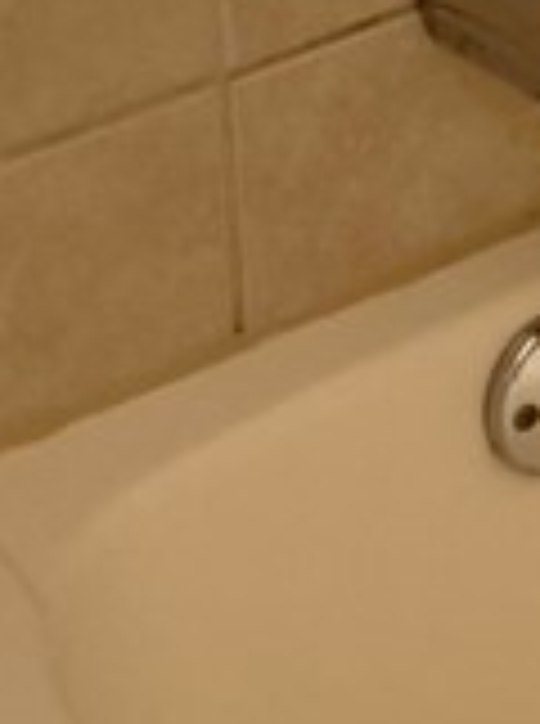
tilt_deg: -12.2
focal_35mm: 153
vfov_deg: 10.8
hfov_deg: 9.1
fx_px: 3195
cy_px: -1070
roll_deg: +0.3
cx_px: 1040
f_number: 1.78
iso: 200
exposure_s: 1/60
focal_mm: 6.76
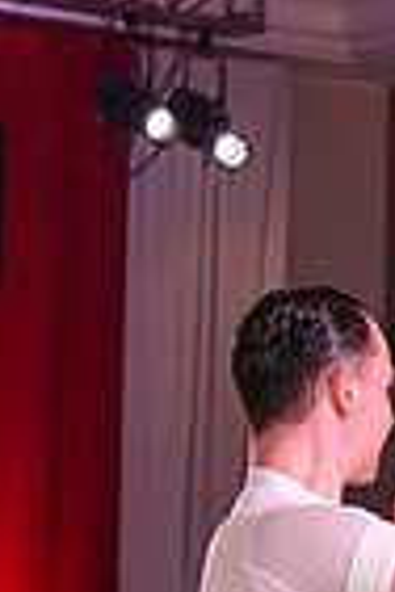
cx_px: 473
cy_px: 936
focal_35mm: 268
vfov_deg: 7.5
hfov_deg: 5.1
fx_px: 4410
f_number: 6.3
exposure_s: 1/320
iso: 2500
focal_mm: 65
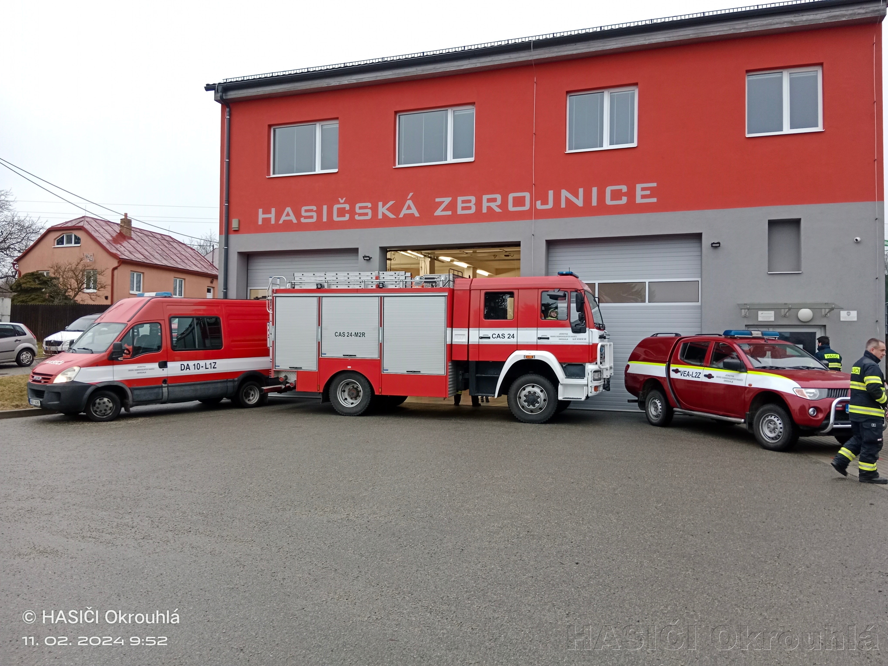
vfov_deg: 53.1
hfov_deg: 67.3
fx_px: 667
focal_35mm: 26
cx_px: 444
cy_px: 333
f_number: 1.8
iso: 456
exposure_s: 1/100
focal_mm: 3.96
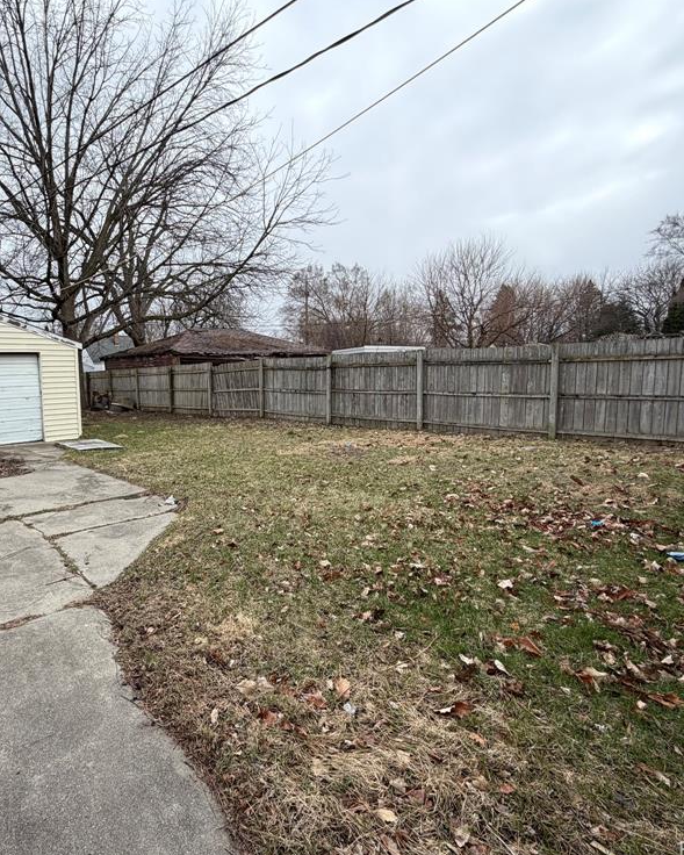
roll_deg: +2.7
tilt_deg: -6.0
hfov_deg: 67.9
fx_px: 481
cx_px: 202
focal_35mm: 19
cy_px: 423
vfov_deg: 83.3
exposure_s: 1/180
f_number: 2.2
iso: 40
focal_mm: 2.22
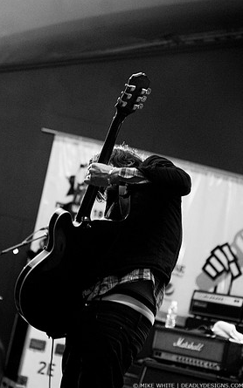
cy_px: 194
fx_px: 1145
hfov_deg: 12.1
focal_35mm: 108
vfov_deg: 19.3
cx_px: 115
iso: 1000
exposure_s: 1/60
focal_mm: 70
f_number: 2.8
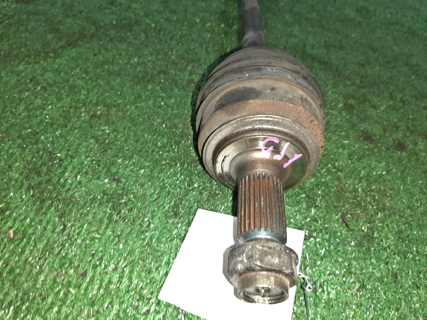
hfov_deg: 67.3
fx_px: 321
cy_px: 160
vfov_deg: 53.1
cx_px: 214
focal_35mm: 26
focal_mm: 3.93
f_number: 1.7
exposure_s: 1/33
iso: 209
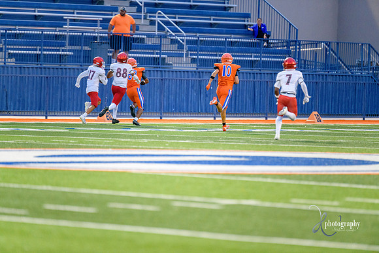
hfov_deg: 6.9
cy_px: 126
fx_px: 3159
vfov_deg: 4.6
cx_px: 190
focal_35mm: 300
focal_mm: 300
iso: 2800
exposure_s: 1/800
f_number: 2.8
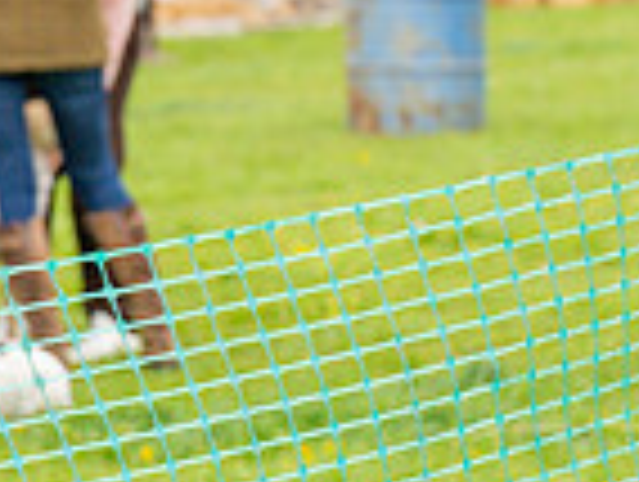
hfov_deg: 5.0
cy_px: 901
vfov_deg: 3.8
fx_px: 7248
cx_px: 530
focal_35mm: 392
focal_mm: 86
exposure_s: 1/1600
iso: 400
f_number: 4
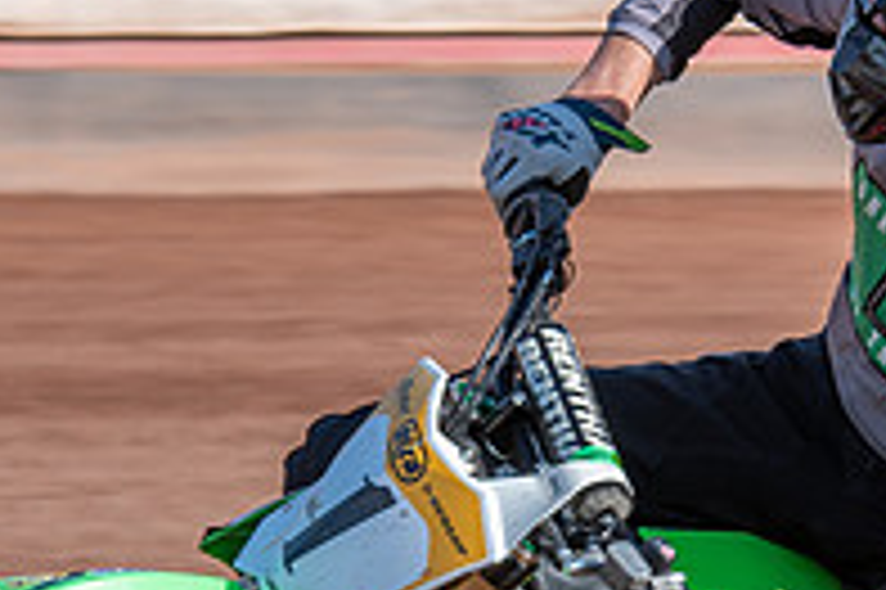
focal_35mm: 480
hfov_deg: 4.3
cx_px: 548
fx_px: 11803
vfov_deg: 2.9
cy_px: 532
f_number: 5.6
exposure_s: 1/400
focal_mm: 122
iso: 100
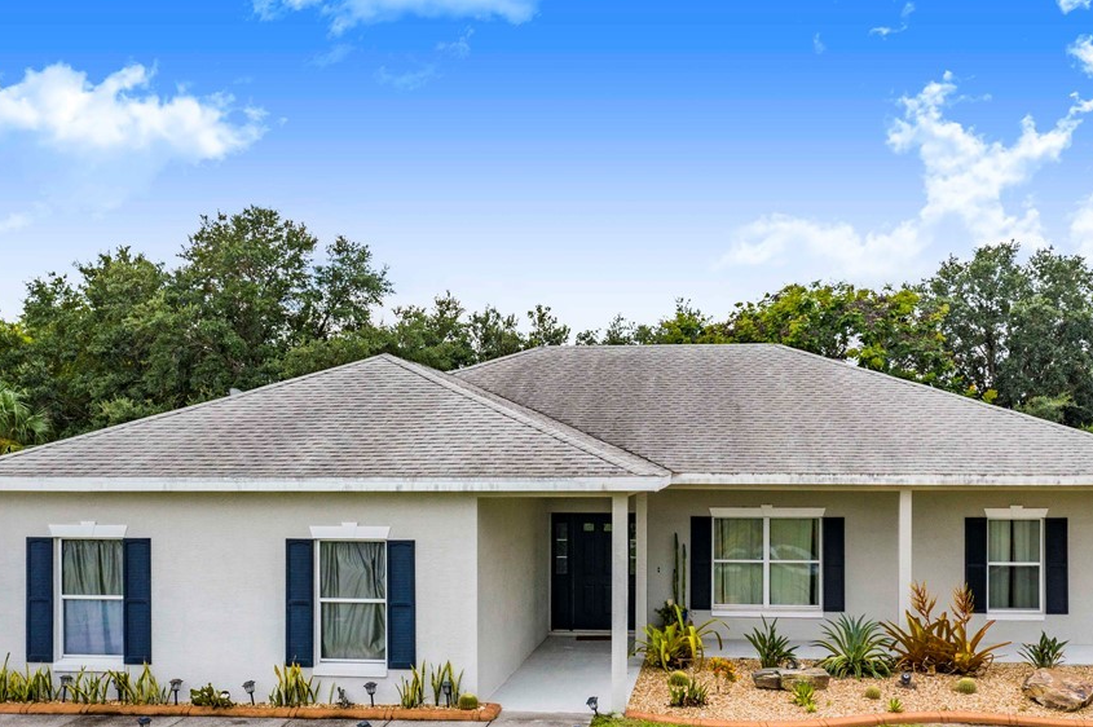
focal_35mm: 36
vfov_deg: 36.8
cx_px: 645
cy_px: 406
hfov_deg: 52.9
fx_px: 1092
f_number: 6.3
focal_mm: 10.26
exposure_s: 1/500
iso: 100
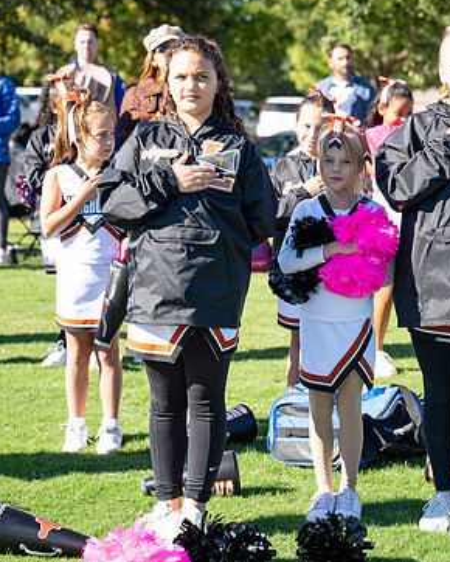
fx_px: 1730
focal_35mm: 104
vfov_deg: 18.4
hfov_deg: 14.8
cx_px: 298
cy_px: 249
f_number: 2.8
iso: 250
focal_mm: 62.3
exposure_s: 1/2000
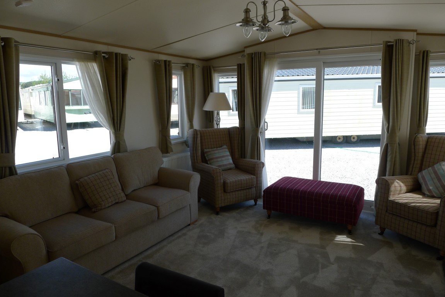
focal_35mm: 24
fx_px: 297
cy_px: 148
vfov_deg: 53.2
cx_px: 222
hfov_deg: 73.7
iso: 80
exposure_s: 1/320
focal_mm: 5.1
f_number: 2.8
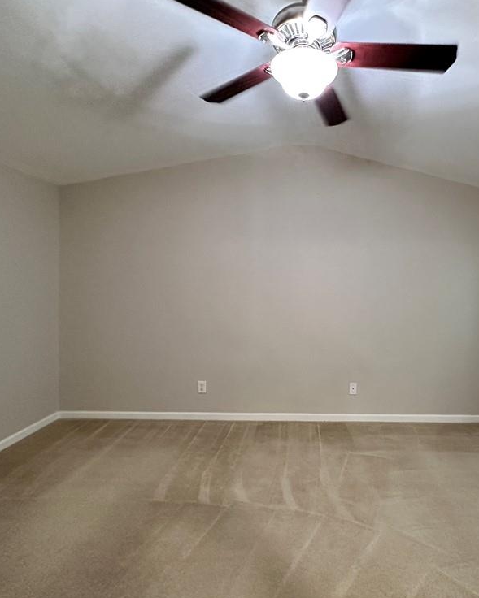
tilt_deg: -2.0
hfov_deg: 69.4
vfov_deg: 83.3
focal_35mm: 19
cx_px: 308
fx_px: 337
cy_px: 296
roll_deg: -1.2
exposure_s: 1/60
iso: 500
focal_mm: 2.22
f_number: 2.2
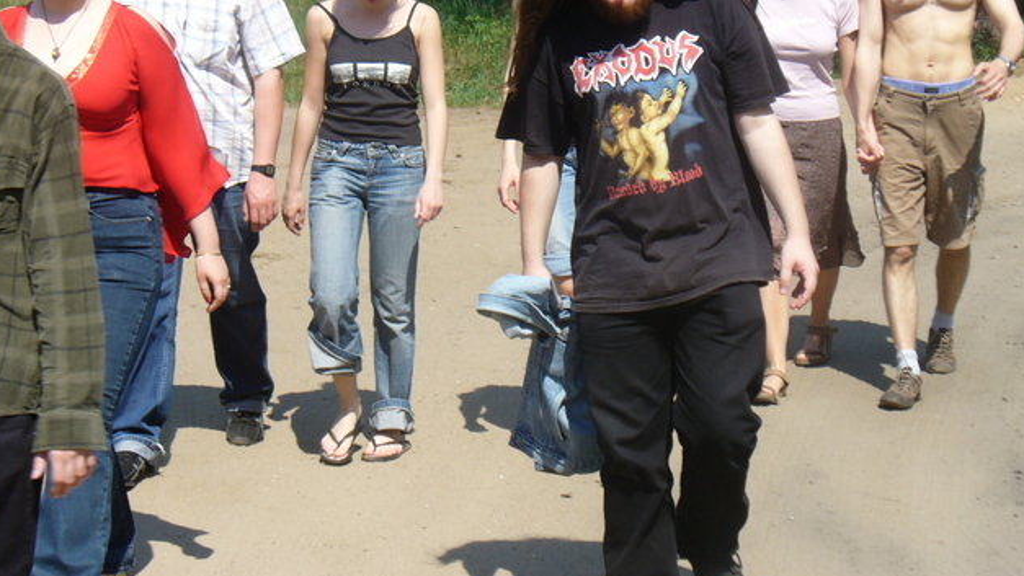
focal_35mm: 103
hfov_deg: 20.7
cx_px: 552
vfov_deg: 11.7
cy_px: 126
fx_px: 2797
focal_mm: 12.8
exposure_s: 1/160
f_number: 6.6
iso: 64
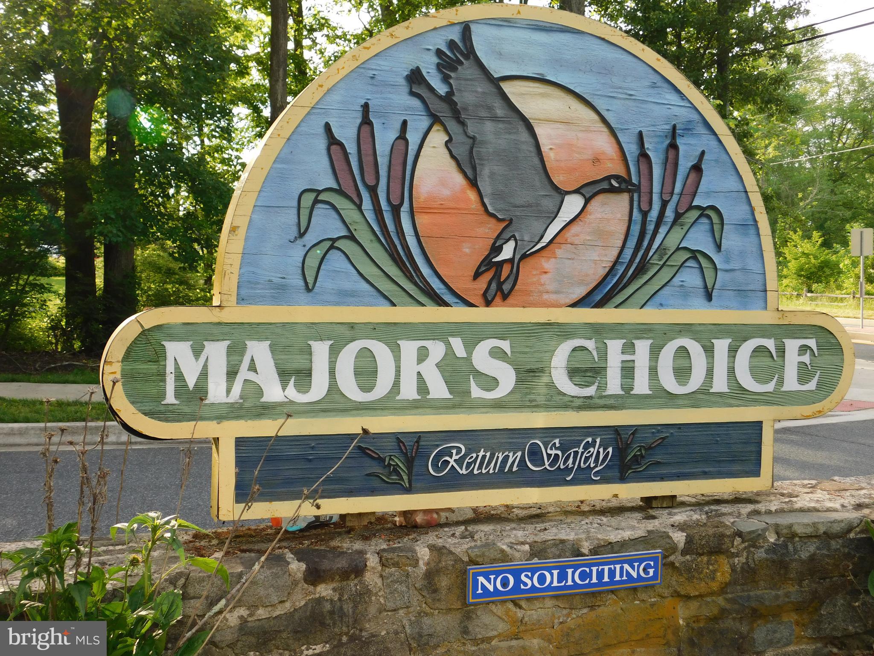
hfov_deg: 46.8
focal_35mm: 40
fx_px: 1010
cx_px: 437
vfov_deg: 36.0
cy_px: 328
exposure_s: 1/200
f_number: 3.6
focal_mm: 7.1
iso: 125
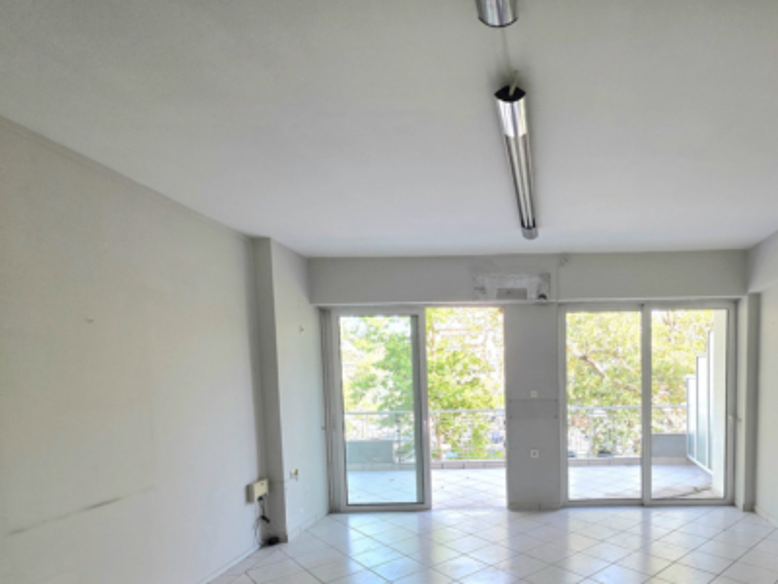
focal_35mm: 19
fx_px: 427
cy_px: 409
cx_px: 519
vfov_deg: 66.0
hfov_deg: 81.8
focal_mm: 2.2
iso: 40
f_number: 1.9
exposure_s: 1/101
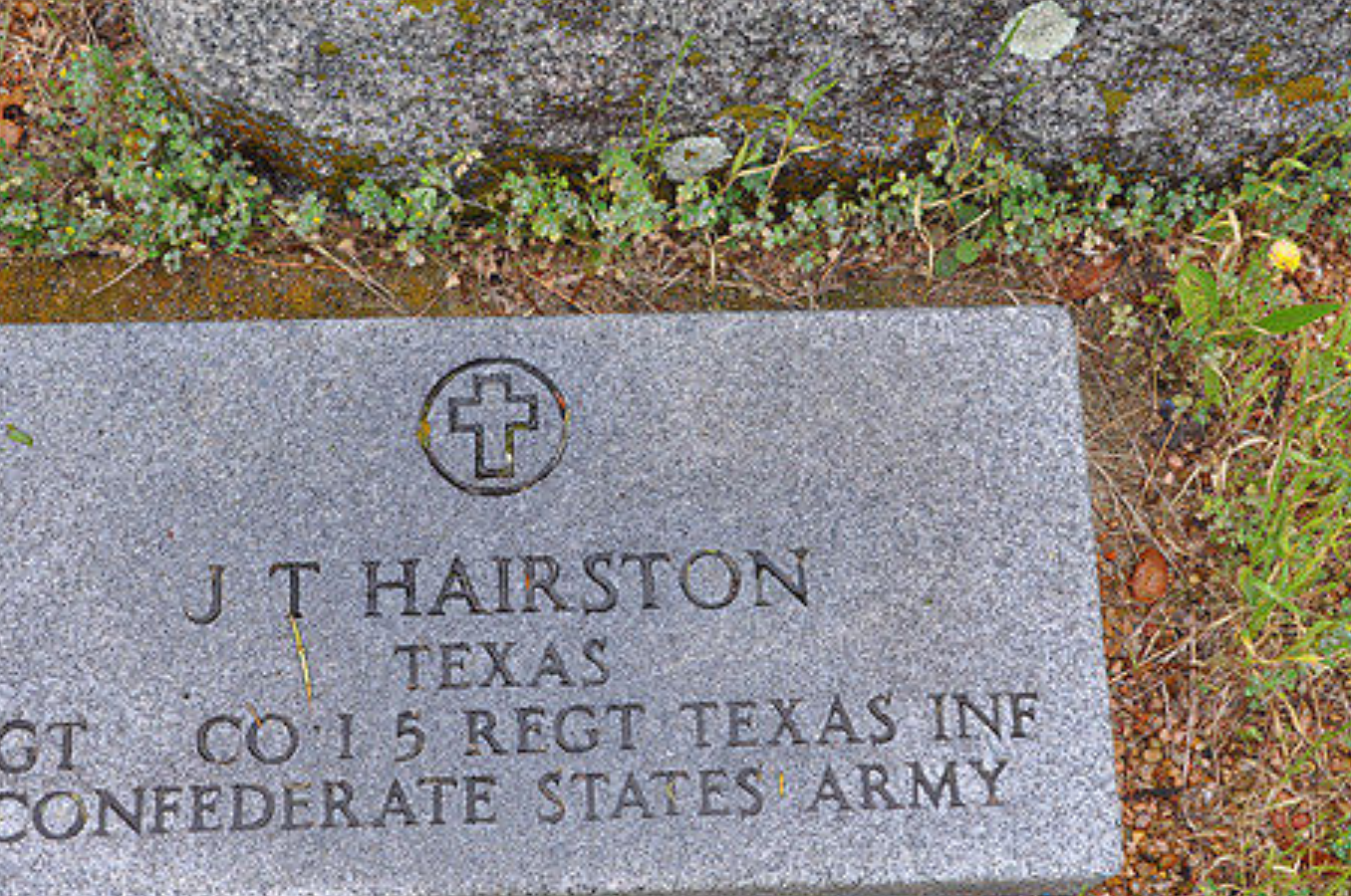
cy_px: 572
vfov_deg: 22.6
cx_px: 664
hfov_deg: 33.6
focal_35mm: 60
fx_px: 2235
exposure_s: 1/50
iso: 200
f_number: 7.1
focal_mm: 31
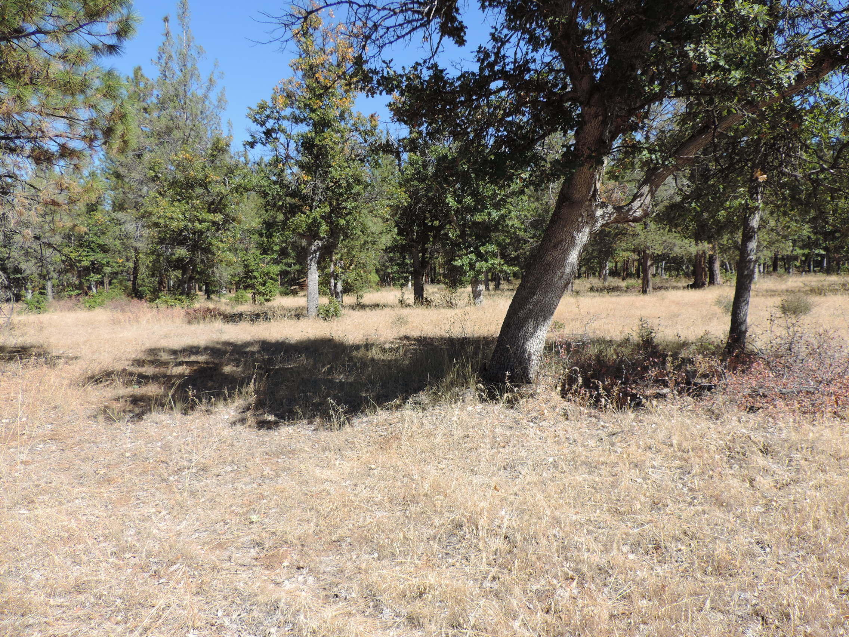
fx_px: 589
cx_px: 424
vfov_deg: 56.8
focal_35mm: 24
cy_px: 318
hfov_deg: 71.6
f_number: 3
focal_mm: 4.3
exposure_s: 1/640
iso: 80
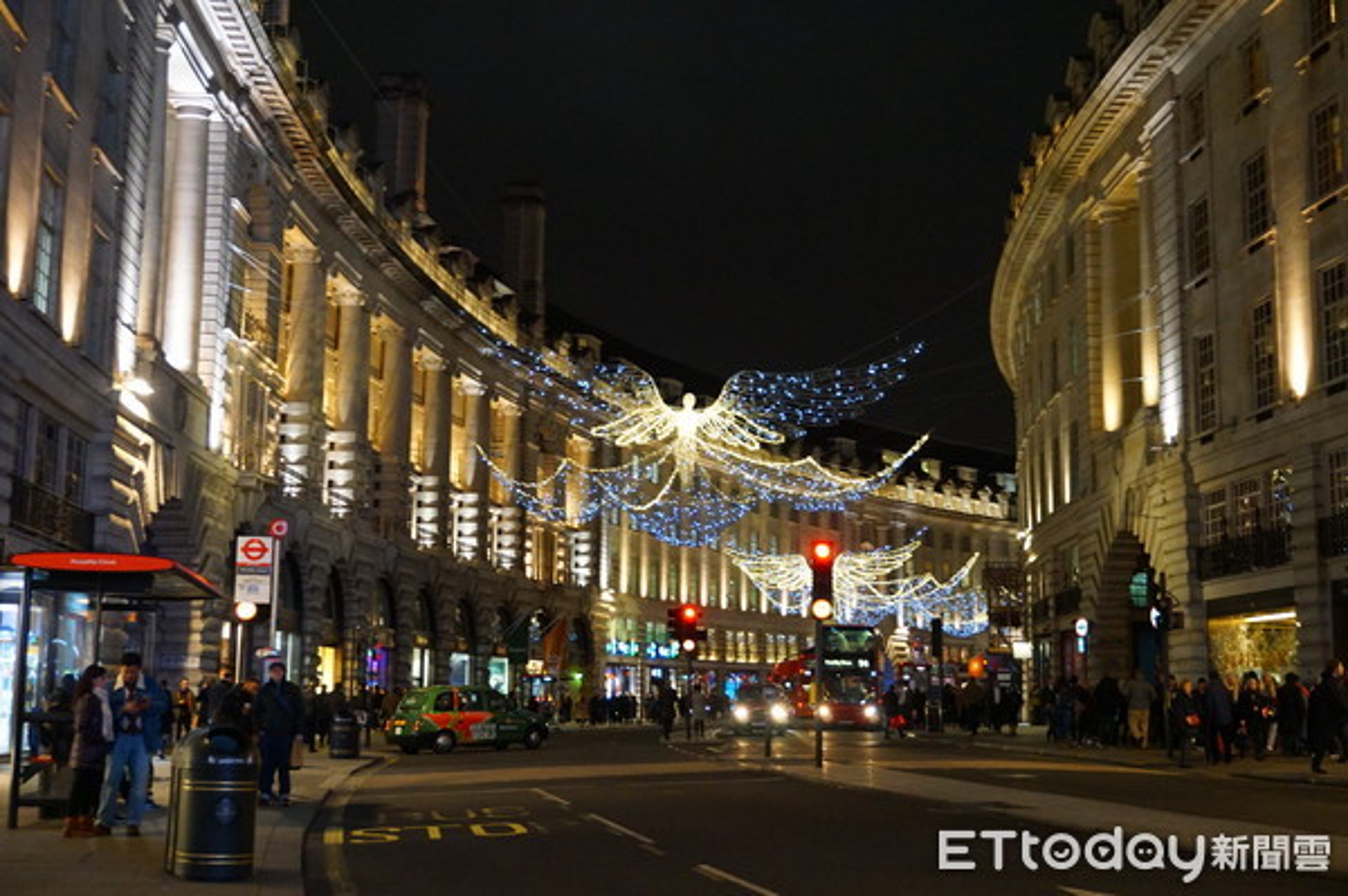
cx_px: 674
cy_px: 448
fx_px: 1684
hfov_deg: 43.6
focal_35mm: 45
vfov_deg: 29.8
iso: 3200
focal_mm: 30
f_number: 5
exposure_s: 1/60
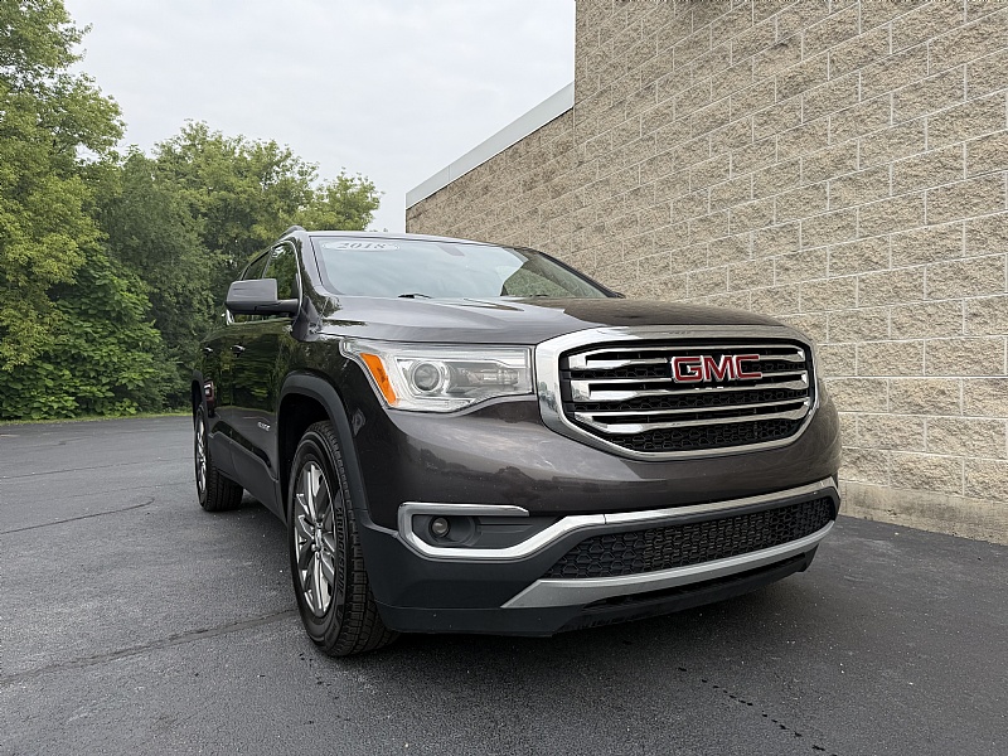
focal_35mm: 24
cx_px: 504
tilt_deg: +0.4
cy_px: 378
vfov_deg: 56.8
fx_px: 699
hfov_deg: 71.6
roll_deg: +0.2
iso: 80
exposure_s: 1/1618
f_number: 1.78
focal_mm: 6.76
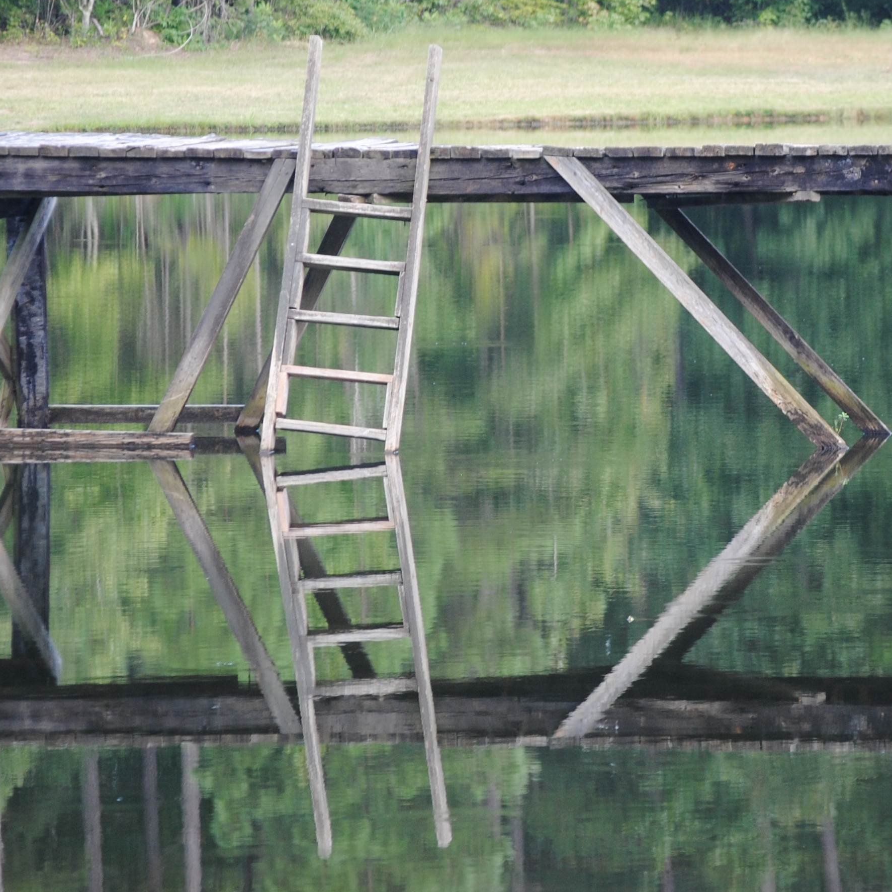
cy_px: 291
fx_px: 7959
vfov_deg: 6.4
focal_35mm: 273
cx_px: 608
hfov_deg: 6.4
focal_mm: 98
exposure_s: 1/125
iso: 220
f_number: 4.5
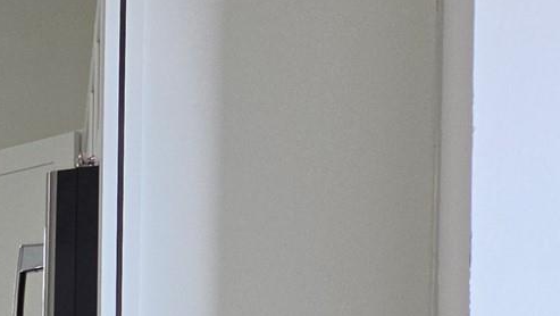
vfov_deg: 11.0
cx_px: -594
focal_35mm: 104
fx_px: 1545
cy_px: 557
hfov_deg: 15.7
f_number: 1.8
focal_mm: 5.4
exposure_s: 1/60
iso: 40
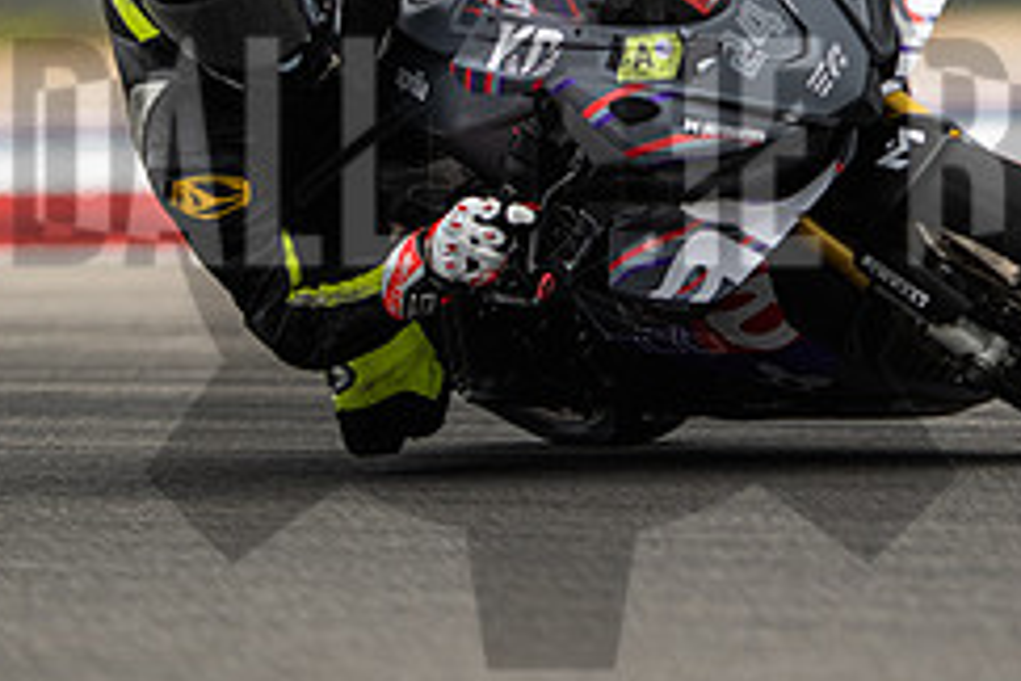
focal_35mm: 716
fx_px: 20305
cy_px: 158
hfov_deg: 2.9
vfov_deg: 1.9
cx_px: 550
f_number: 2
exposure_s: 1/4000
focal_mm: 200
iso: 320
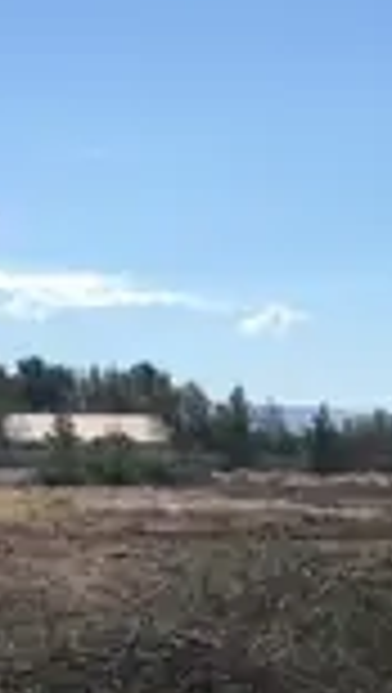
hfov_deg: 14.8
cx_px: 248
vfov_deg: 25.5
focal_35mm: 82
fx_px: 1510
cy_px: 531
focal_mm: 4.15
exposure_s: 1/2137
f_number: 2.2
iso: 25
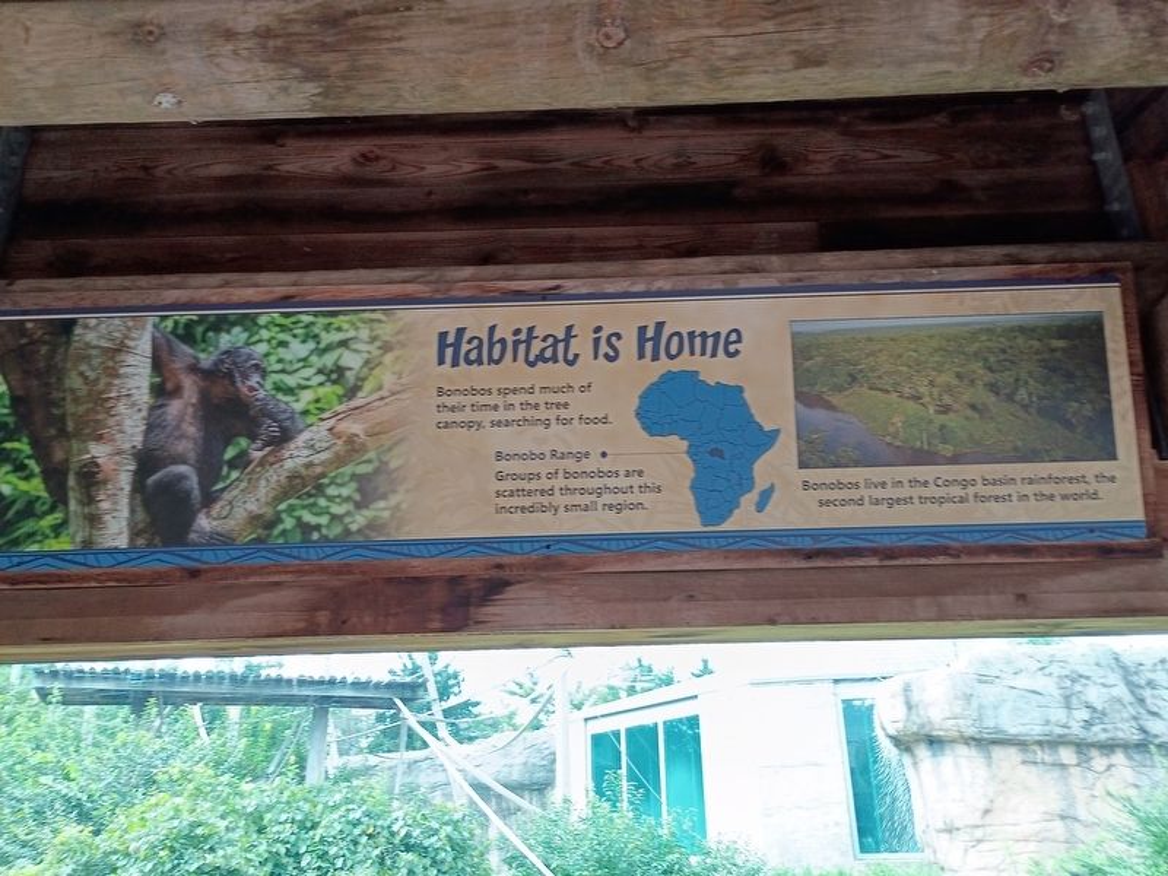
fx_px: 979
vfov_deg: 48.2
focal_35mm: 29
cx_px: 584
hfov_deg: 61.7
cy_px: 438
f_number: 1.8
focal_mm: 4.27
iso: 166
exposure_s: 1/60
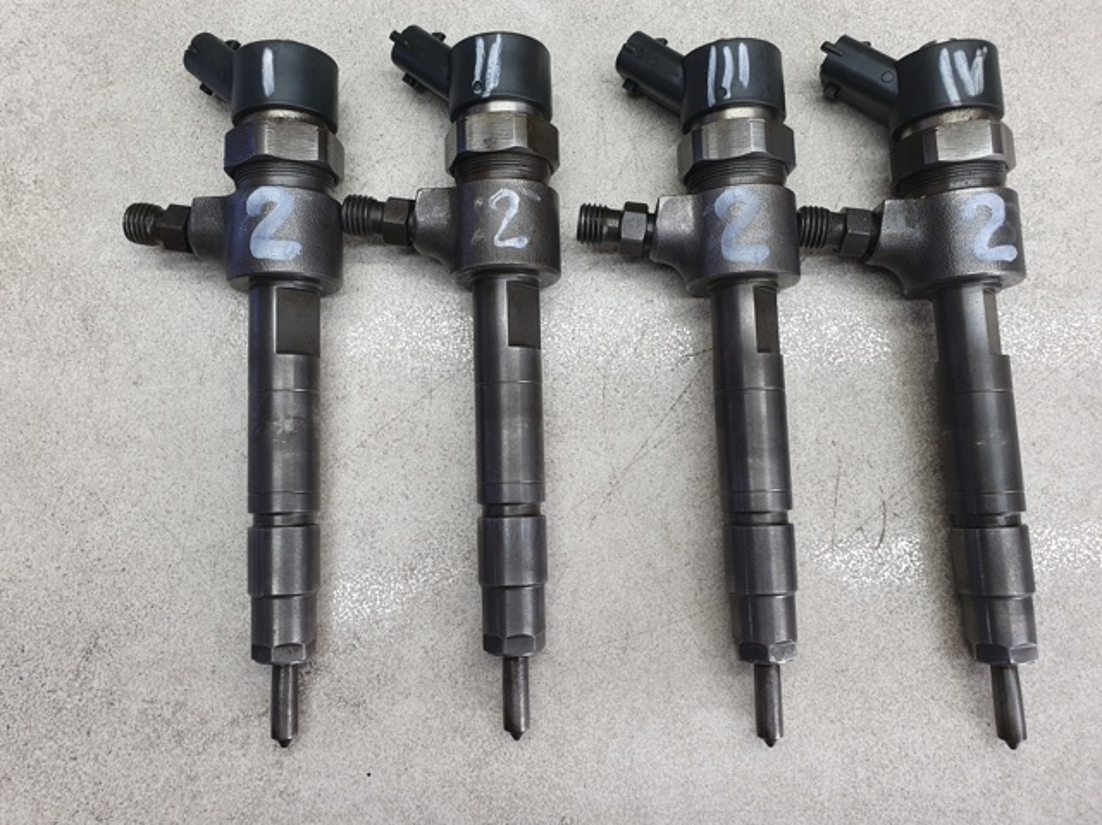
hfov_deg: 67.3
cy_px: 412
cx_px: 551
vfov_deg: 53.0
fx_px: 827
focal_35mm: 26
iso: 64
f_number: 2.4
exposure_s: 1/100
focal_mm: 4.32
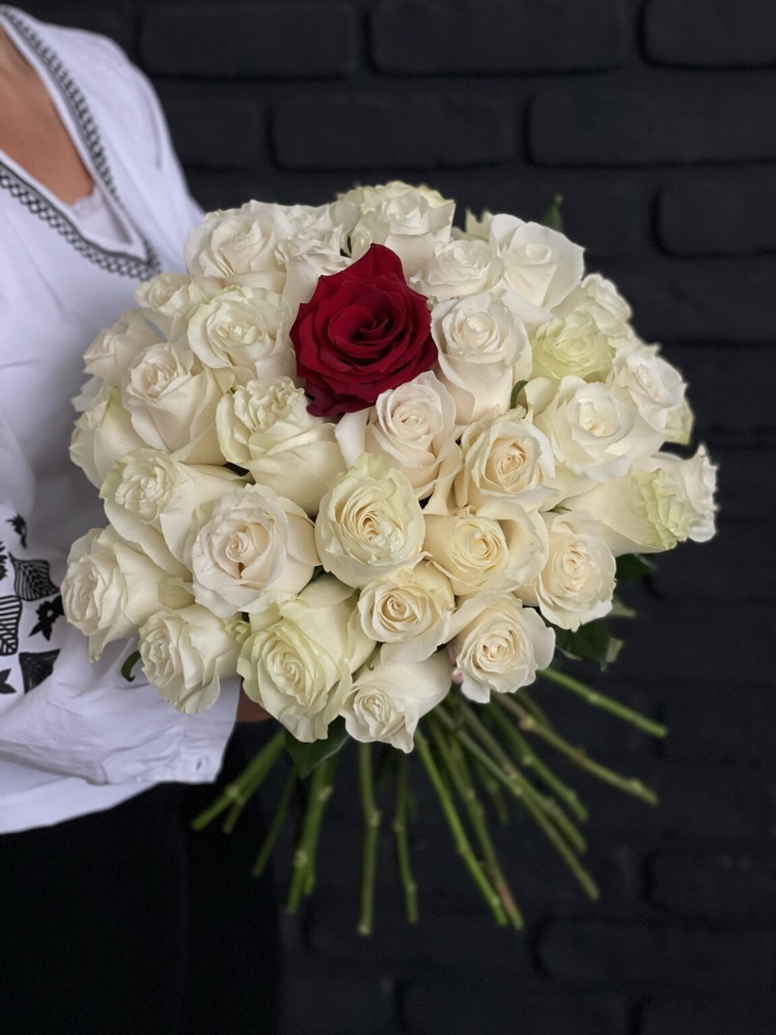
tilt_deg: -13.8
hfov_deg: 28.0
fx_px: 1554
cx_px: 388
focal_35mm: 52
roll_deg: +1.7
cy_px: 518
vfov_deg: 36.8
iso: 250
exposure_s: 1/112
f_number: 2
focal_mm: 6
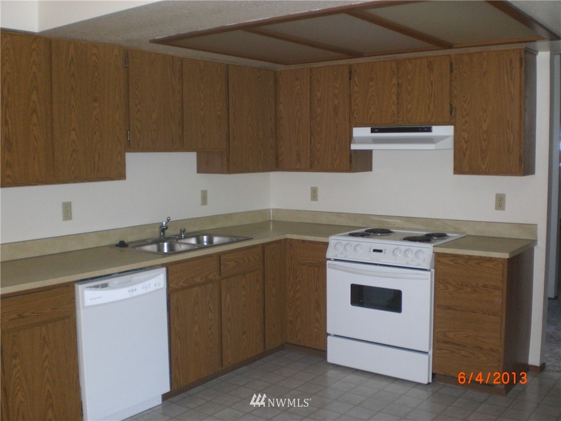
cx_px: 280
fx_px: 616
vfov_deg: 37.7
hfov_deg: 49.0
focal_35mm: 38
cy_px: 210
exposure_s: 1/60
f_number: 3.1
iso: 200
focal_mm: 6.3
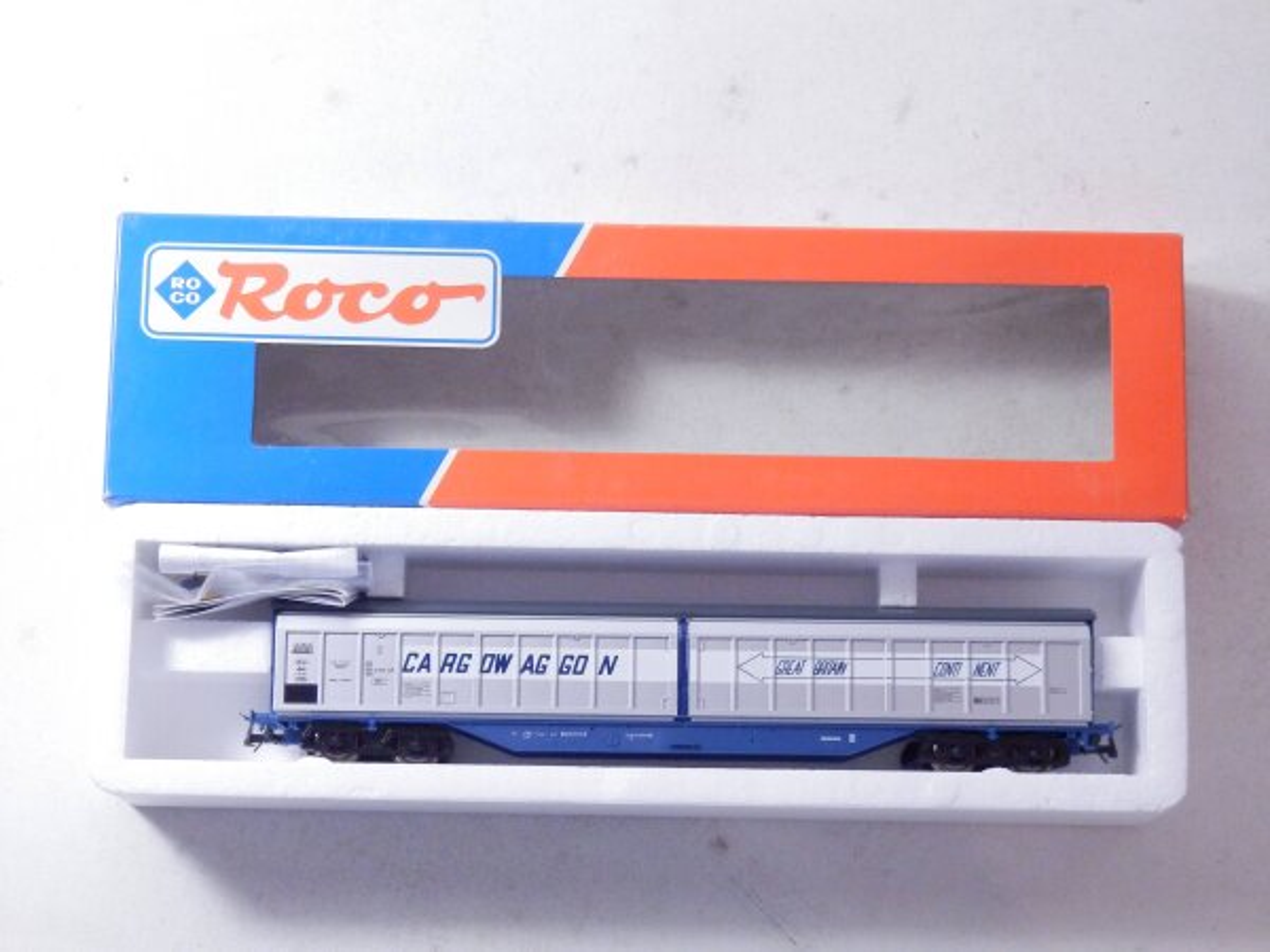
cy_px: 476
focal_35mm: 66
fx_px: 2421
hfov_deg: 29.4
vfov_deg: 22.3
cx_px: 635
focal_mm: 11.9
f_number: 4.4
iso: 1000
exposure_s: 1/160
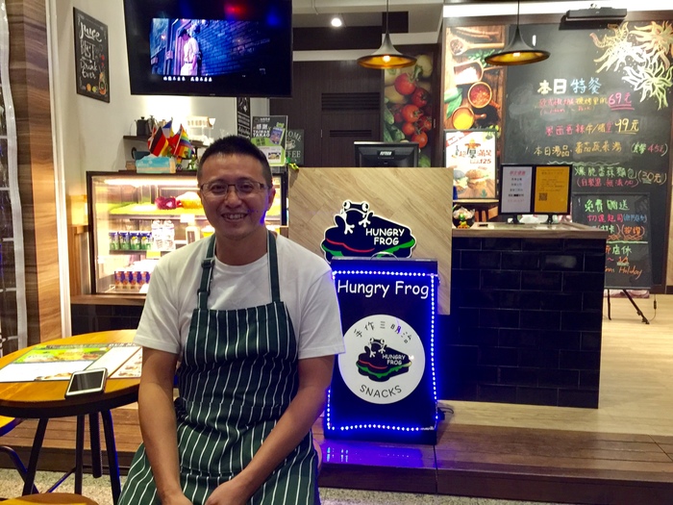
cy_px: 252
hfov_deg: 61.7
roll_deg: -0.8
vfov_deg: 48.2
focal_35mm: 29
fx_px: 564
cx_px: 336
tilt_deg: -6.6
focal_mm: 4.15
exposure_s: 1/15
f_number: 2.2
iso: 125
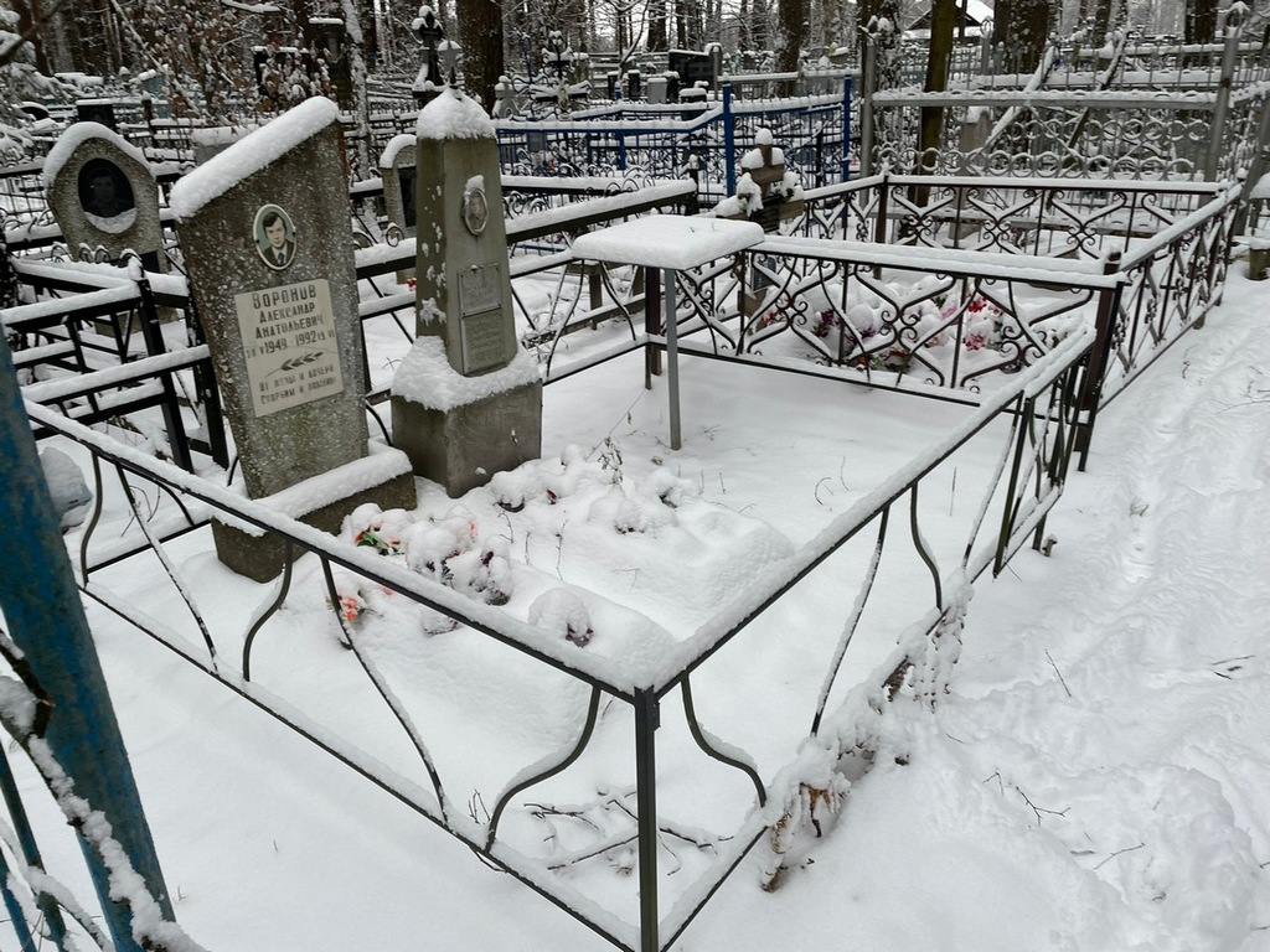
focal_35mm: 26
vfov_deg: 53.1
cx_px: 635
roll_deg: +4.1
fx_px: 954
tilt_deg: -21.0
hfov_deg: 67.3
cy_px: 476
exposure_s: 1/121
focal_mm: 4.2
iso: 40
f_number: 1.6
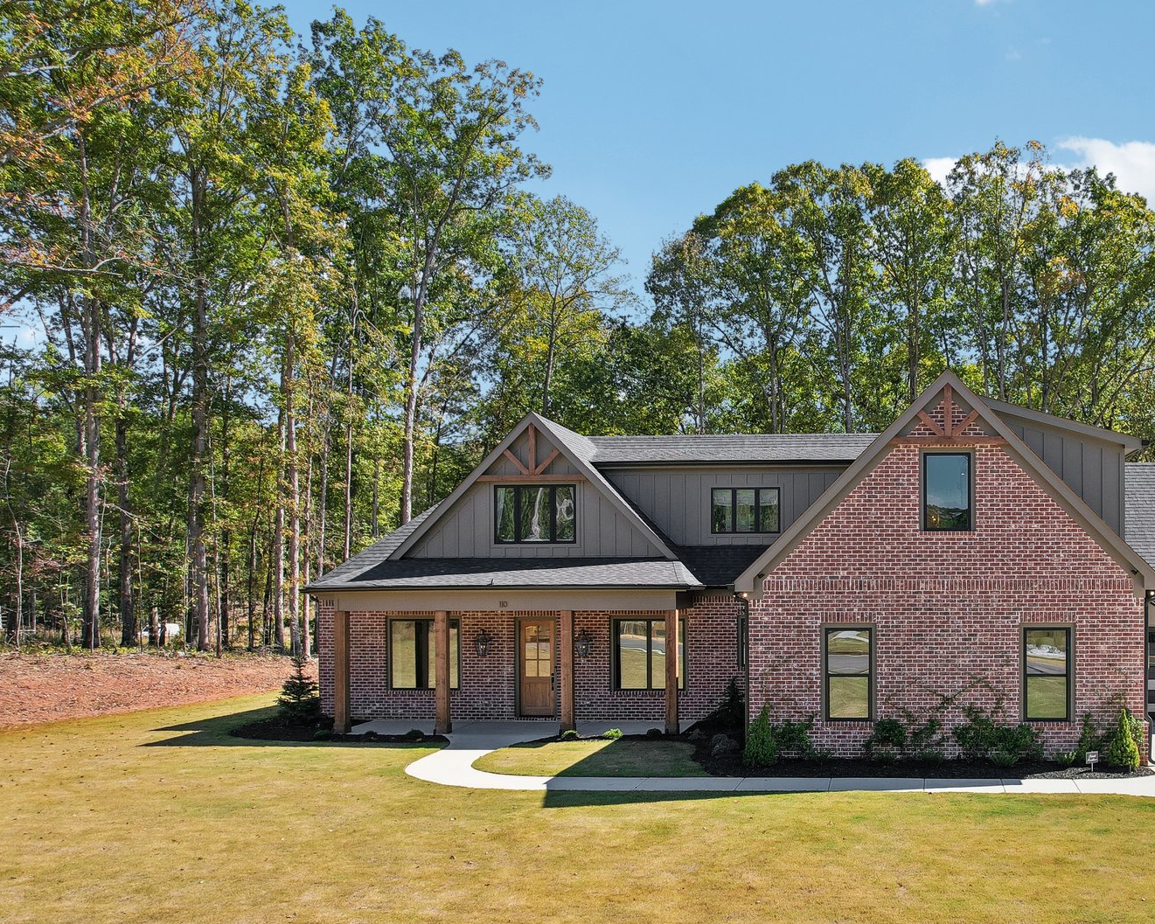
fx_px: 1094
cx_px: 856
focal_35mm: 32
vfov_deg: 45.3
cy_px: 595
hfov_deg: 53.3
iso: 100
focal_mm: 8.4
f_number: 2.8
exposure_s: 1/800
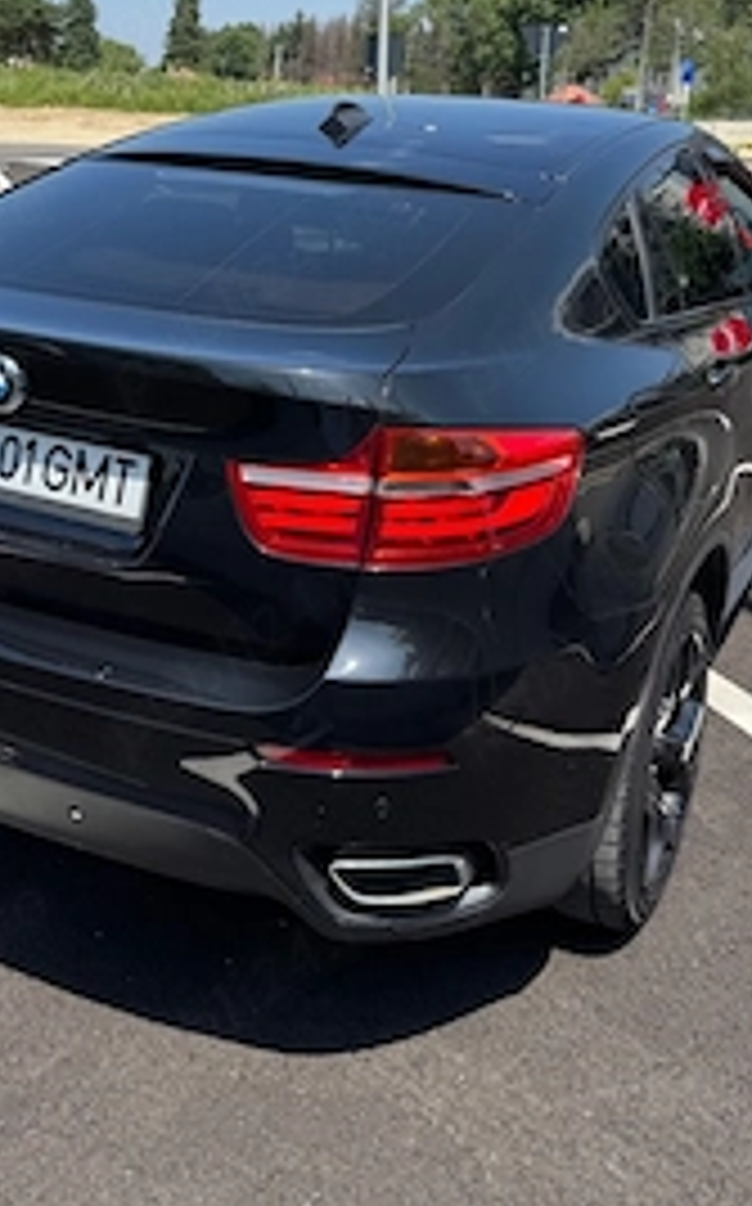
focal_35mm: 38
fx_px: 1249
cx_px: 342
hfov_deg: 33.5
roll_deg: -1.5
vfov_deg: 50.1
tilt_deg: -10.6
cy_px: 346
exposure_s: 1/3096
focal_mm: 6.76
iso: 80
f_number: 1.78
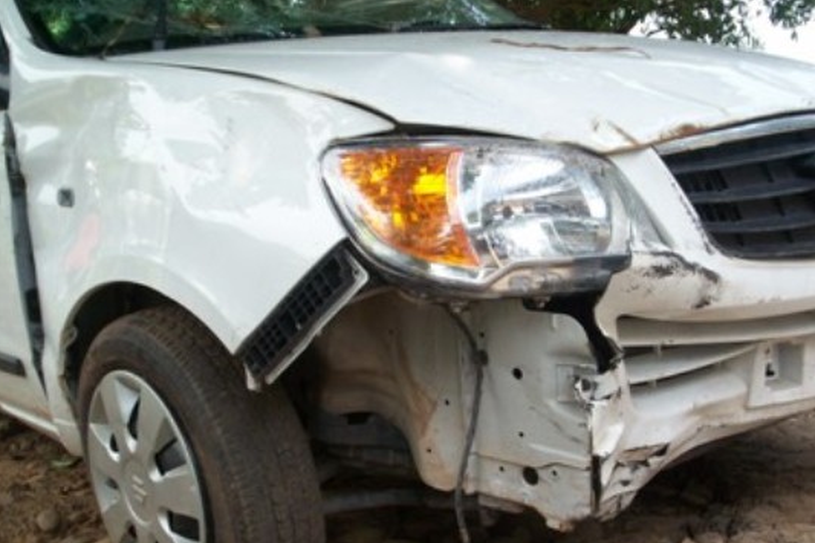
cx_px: 401
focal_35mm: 45
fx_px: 1018
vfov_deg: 29.8
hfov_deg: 43.6
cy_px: 327
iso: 100
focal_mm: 5.9
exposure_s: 1/129
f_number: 4.5
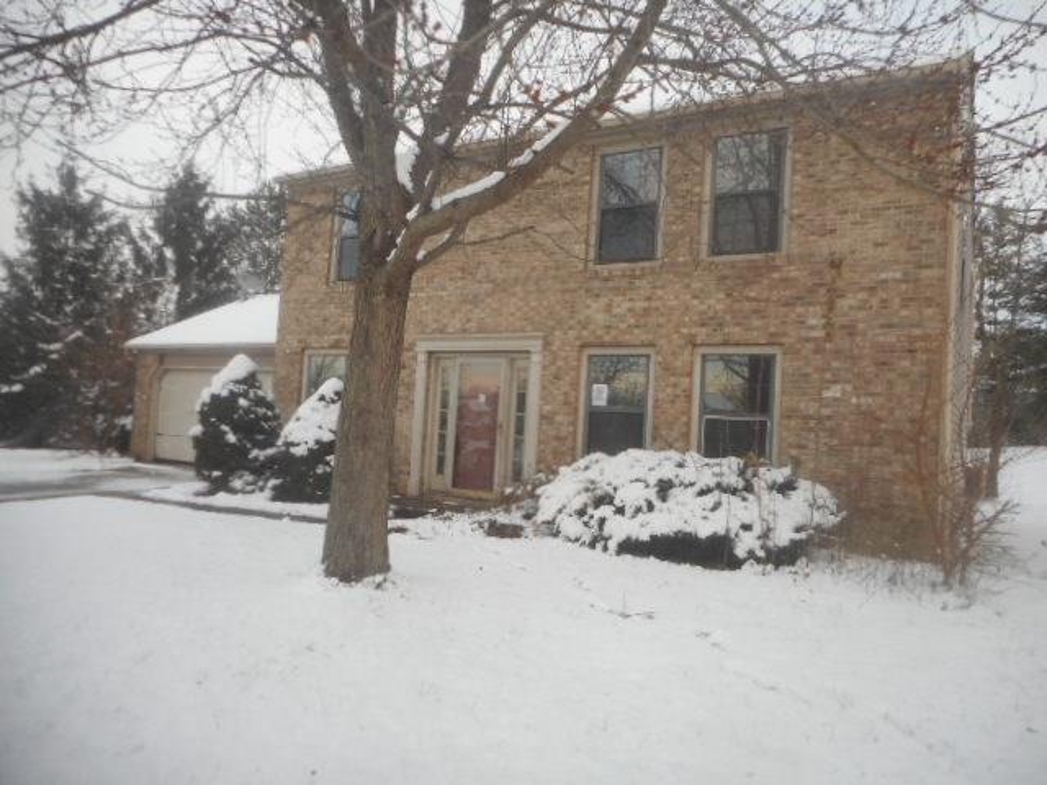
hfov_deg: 69.4
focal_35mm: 25
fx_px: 756
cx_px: 524
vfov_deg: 54.9
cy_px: 392
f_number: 3.7
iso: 80
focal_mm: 4.5
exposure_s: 1/100
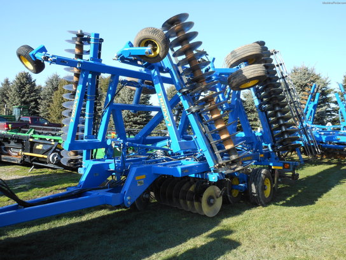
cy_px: 130
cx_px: 173
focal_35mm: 33
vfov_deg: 42.9
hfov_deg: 55.4
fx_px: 330
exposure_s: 1/250
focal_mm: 5.9
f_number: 4
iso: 80
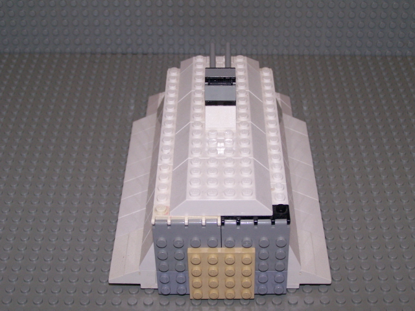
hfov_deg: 29.0
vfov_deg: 21.9
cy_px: 156
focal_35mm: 67
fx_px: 803
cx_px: 208
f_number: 3.2
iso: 140
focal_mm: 11.1
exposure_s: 1/80
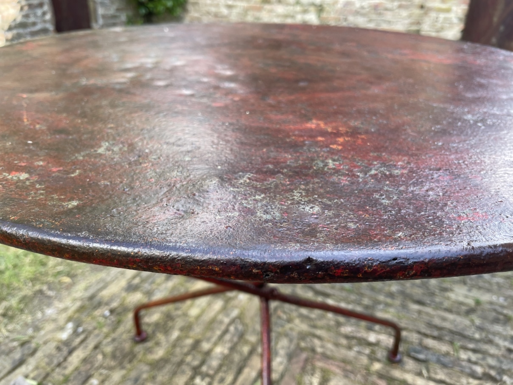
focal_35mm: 26
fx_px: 385
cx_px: 256
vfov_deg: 53.1
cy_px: 192
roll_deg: -1.5
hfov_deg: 67.3
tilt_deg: -27.4
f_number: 1.6
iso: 32
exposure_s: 1/143
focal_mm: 4.2
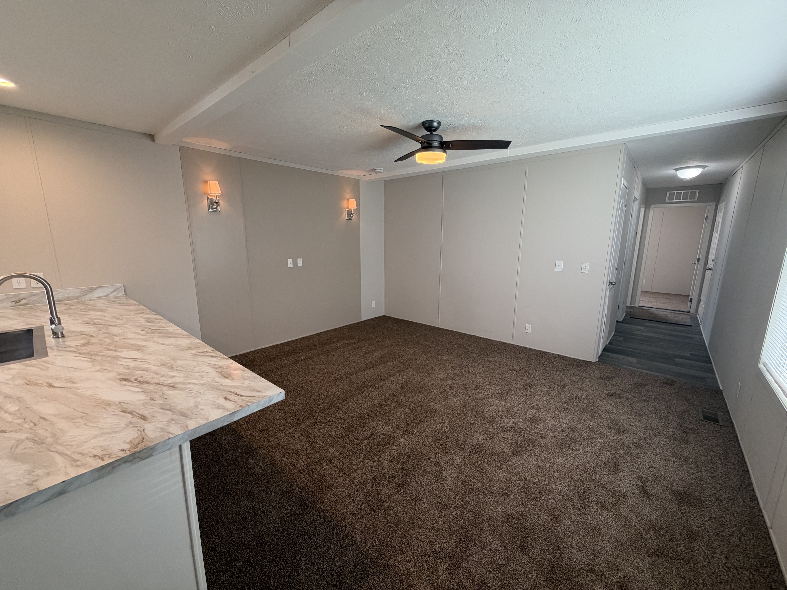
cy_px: 295
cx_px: 394
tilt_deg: -10.4
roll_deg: +0.3
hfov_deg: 102.1
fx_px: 318
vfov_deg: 85.7
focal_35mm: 14
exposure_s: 1/120
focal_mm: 2.22
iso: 200
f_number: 2.2
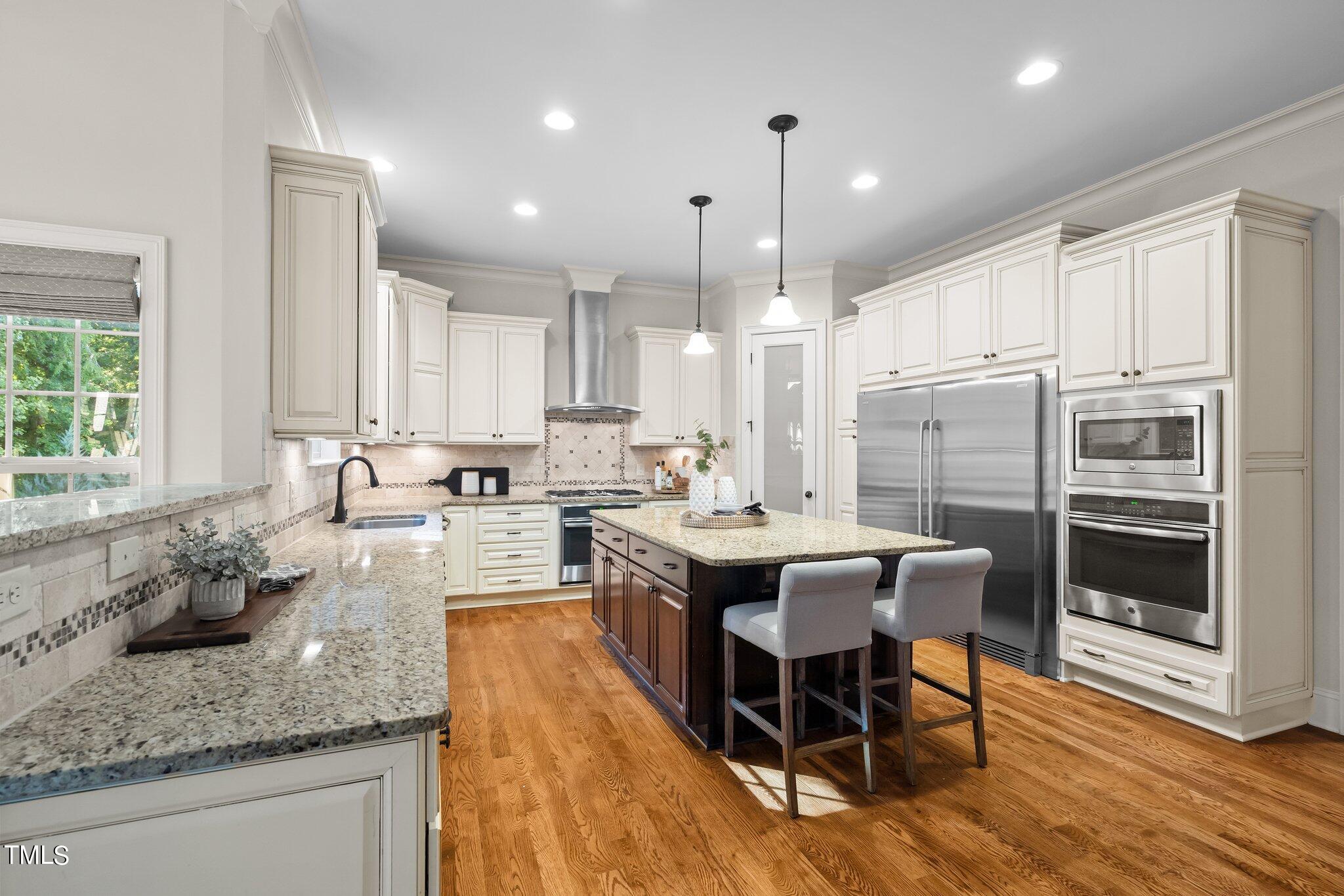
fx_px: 597
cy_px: 448
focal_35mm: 16
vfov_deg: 73.7
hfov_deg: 96.7
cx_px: 672
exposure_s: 1/1.43
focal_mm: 16
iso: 400
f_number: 8
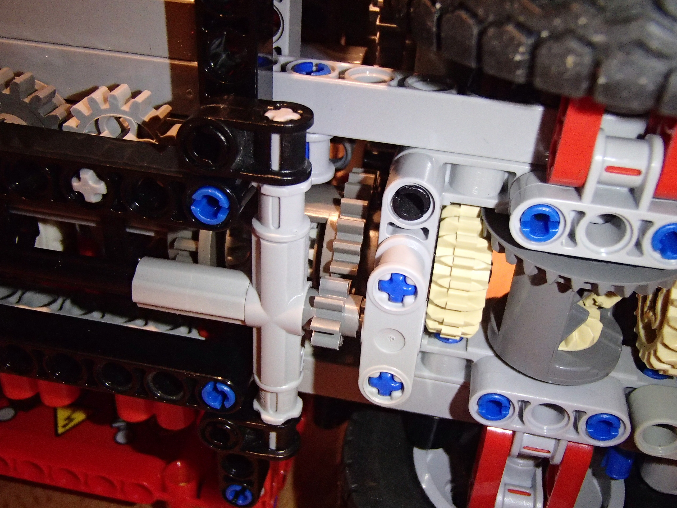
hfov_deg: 50.1
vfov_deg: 38.7
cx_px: 338
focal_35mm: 37
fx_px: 724
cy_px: 254
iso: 800
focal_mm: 6.64
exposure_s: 1/50
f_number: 4.7
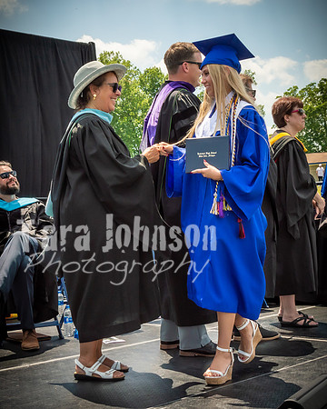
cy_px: 192
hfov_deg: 23.1
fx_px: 801
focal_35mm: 66
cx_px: 135
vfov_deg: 28.6
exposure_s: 1/800
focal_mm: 22
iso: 200
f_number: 7.1
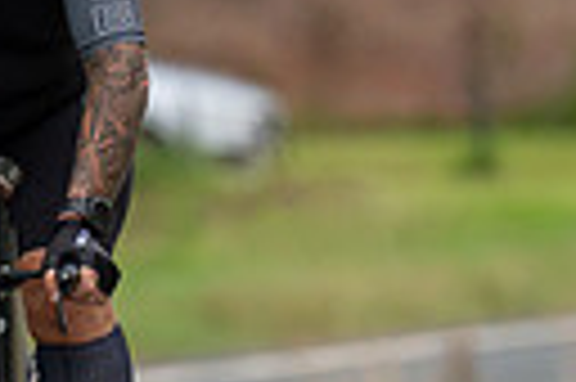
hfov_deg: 1.9
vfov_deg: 1.2
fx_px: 17689
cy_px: 86
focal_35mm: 1107
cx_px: -142
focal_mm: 180
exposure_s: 1/800
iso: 1000
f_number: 2.8
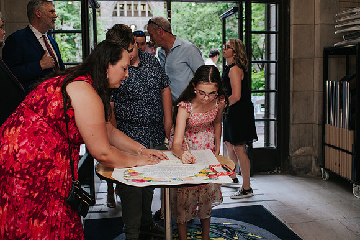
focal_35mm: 39
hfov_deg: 49.7
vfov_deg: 34.3
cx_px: 197
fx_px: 388
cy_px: 109
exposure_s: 1/200
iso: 800
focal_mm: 35
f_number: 3.2
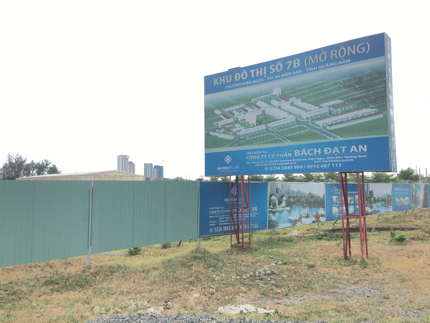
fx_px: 360
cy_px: 162
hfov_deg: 61.7
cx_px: 215
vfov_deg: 48.2
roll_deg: -0.4
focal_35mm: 29
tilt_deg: +5.0
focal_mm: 4.15
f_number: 2.2
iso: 25
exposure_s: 1/481
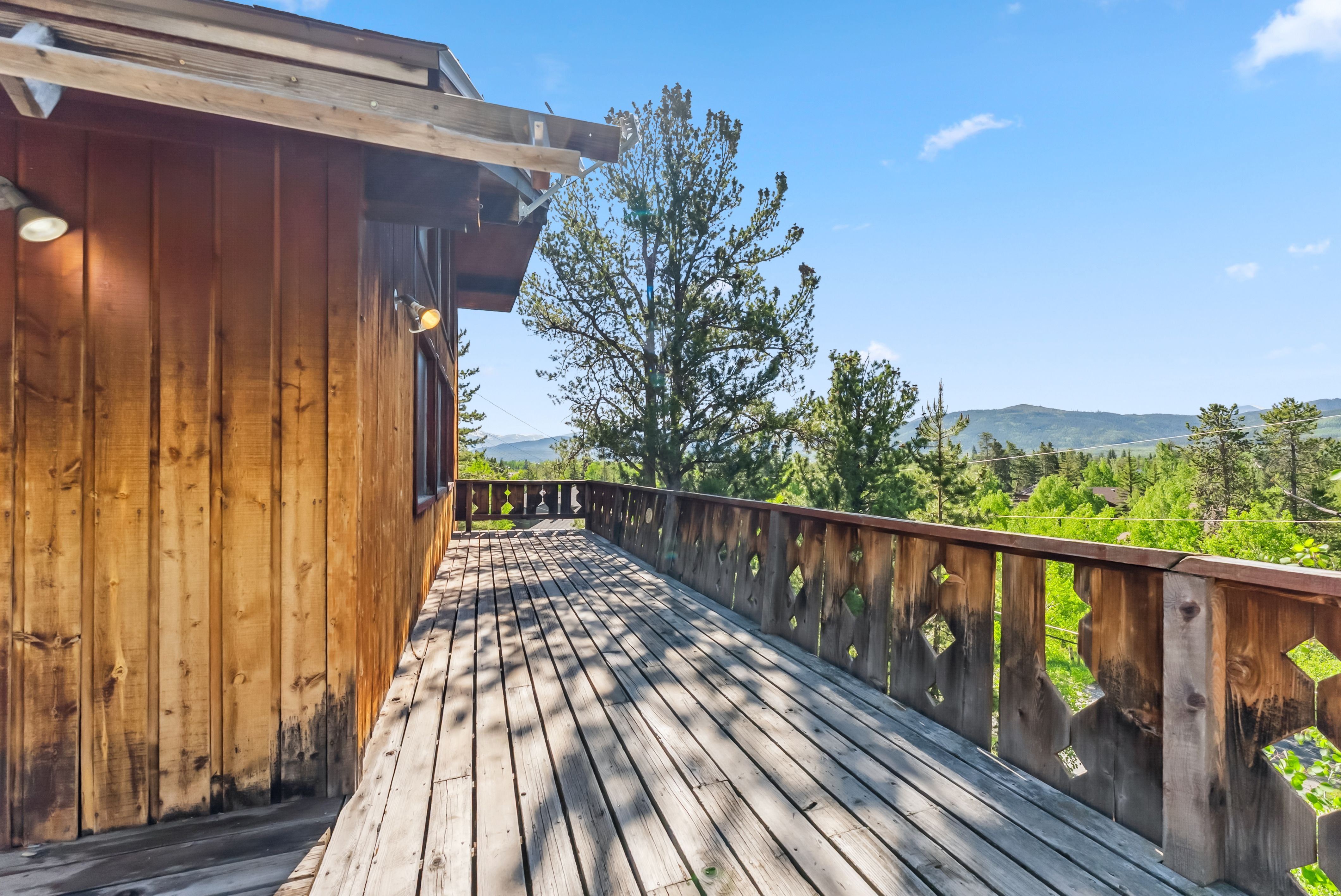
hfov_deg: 104.2
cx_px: 670
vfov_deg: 81.3
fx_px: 522
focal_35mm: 14
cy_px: 448
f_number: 6.3
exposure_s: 1/2000
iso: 800
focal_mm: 14
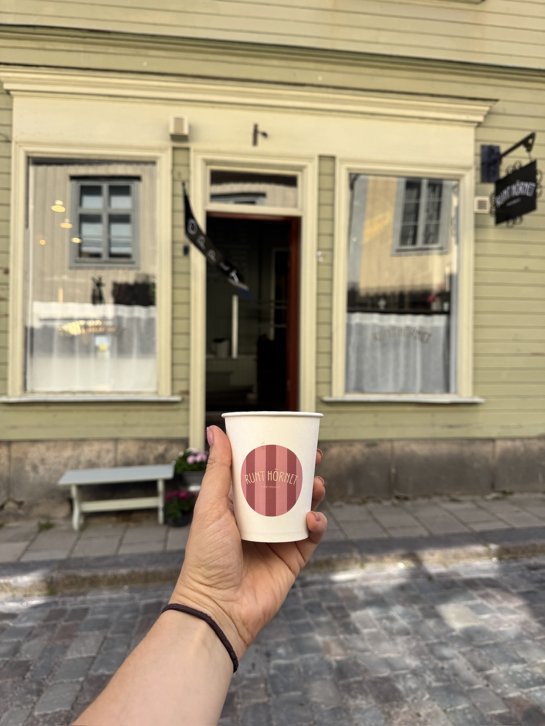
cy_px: 363
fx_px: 504
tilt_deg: +1.3
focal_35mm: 24
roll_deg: -1.1
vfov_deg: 71.6
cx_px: 272
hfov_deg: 56.8
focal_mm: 6.76
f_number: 1.78
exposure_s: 1/1193
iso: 80
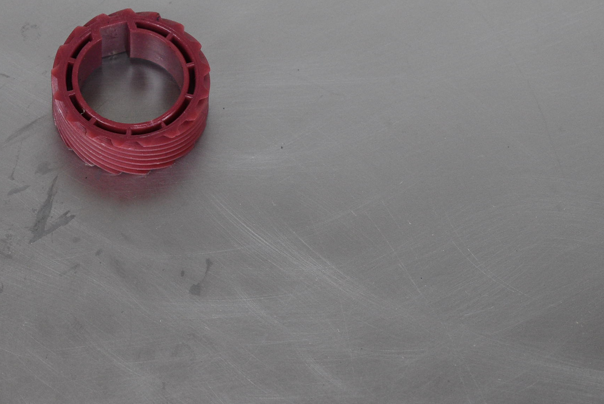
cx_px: 129
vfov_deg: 9.5
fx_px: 2416
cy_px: 71
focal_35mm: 144
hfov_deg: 14.2
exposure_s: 1/160
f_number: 6.3
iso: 1250
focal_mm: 55
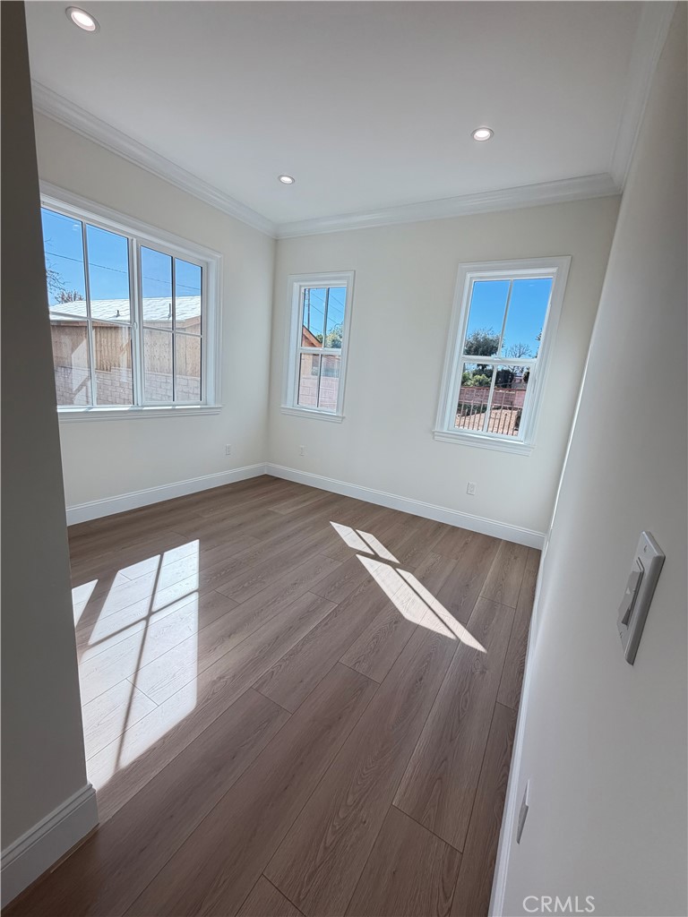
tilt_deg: -12.3
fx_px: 371
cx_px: 344
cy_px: 458
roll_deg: -5.9
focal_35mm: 14
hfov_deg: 85.7
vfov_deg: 102.1
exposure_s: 1/235
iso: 64
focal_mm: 2.22
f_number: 2.2
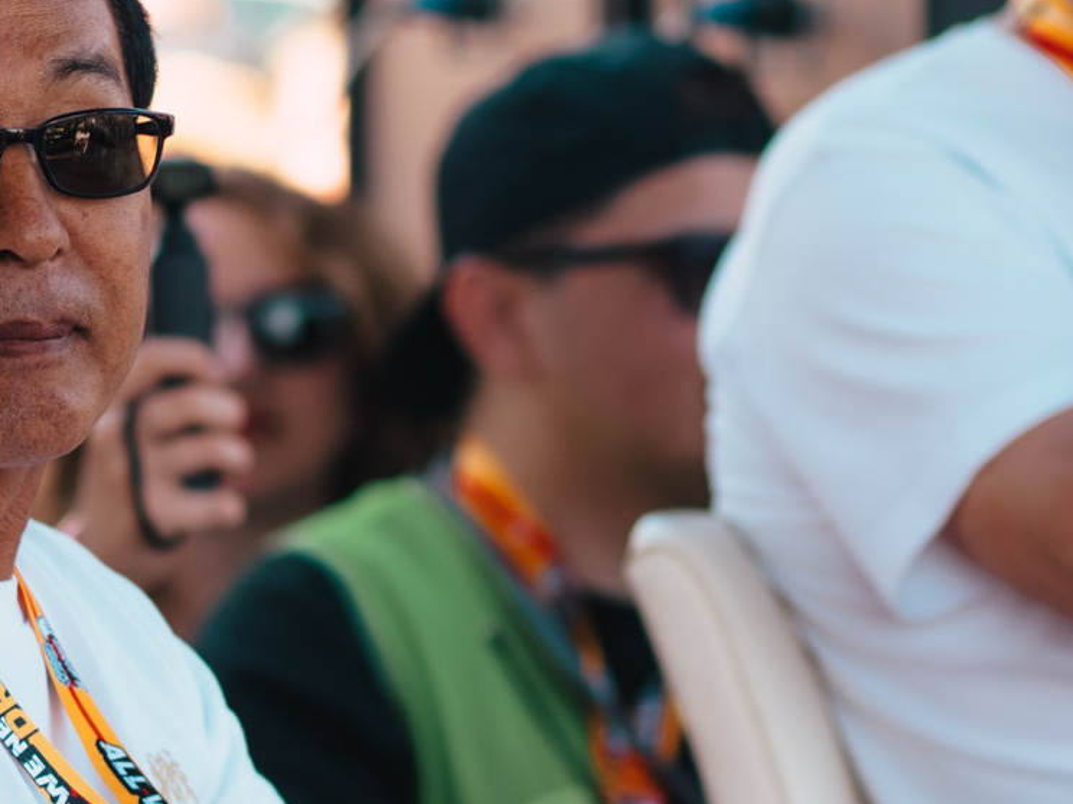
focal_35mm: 285
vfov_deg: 5.2
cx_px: 152
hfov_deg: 6.9
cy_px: 294
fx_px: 8834
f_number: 2.5
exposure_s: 1/640
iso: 100
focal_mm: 85
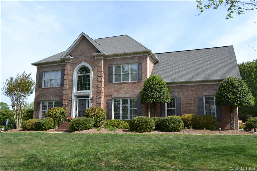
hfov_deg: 61.9
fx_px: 214
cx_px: 128
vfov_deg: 43.6
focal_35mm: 30
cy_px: 86
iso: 100
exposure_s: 1/200
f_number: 7.1
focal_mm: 20
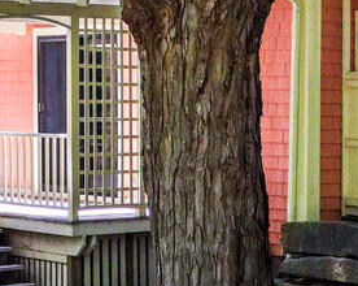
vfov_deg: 11.2
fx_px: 1439
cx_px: 268
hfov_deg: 14.1
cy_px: 268
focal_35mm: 136
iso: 200
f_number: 2.8
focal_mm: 4.5
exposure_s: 1/240
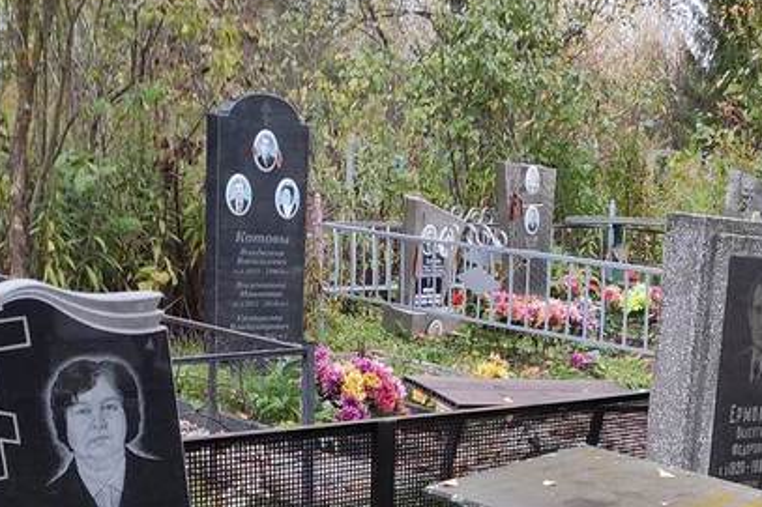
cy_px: 569
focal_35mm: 68
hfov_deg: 29.2
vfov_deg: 19.1
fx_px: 1439
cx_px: 573
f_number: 1.75
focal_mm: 4.77
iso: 148
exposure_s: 1/100
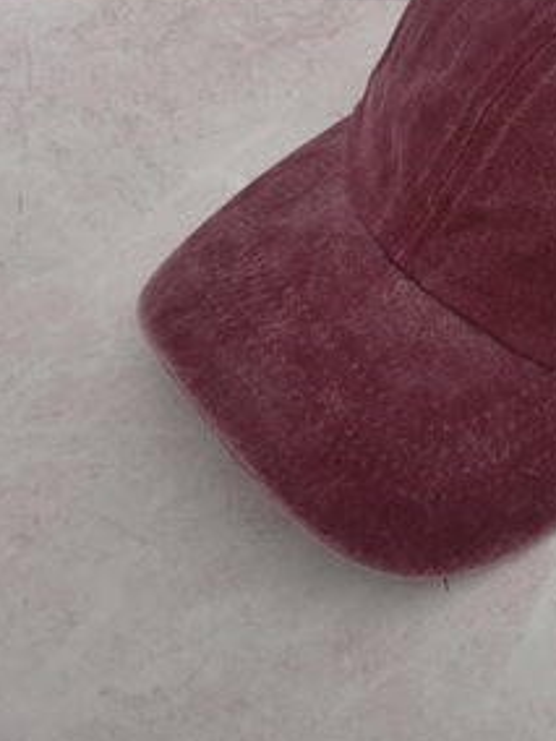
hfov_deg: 30.6
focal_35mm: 45
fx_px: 964
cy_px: 239
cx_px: 512
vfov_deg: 41.5
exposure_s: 1/99.9
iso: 839
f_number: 1.8
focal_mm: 5.56
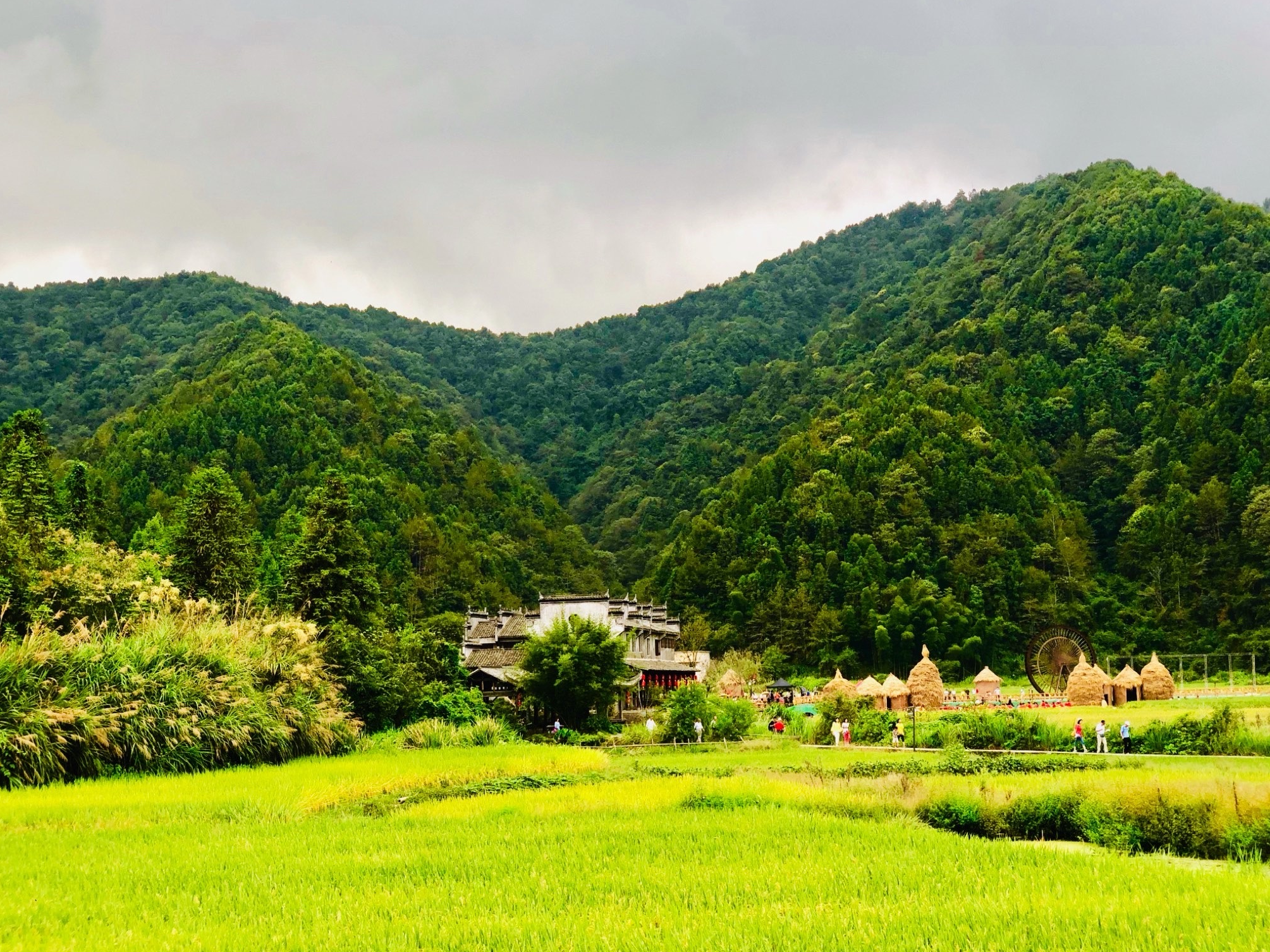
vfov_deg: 27.5
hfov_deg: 36.2
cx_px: 645
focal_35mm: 53
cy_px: 469
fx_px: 1945
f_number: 2.4
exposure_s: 1/60
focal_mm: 6
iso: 32
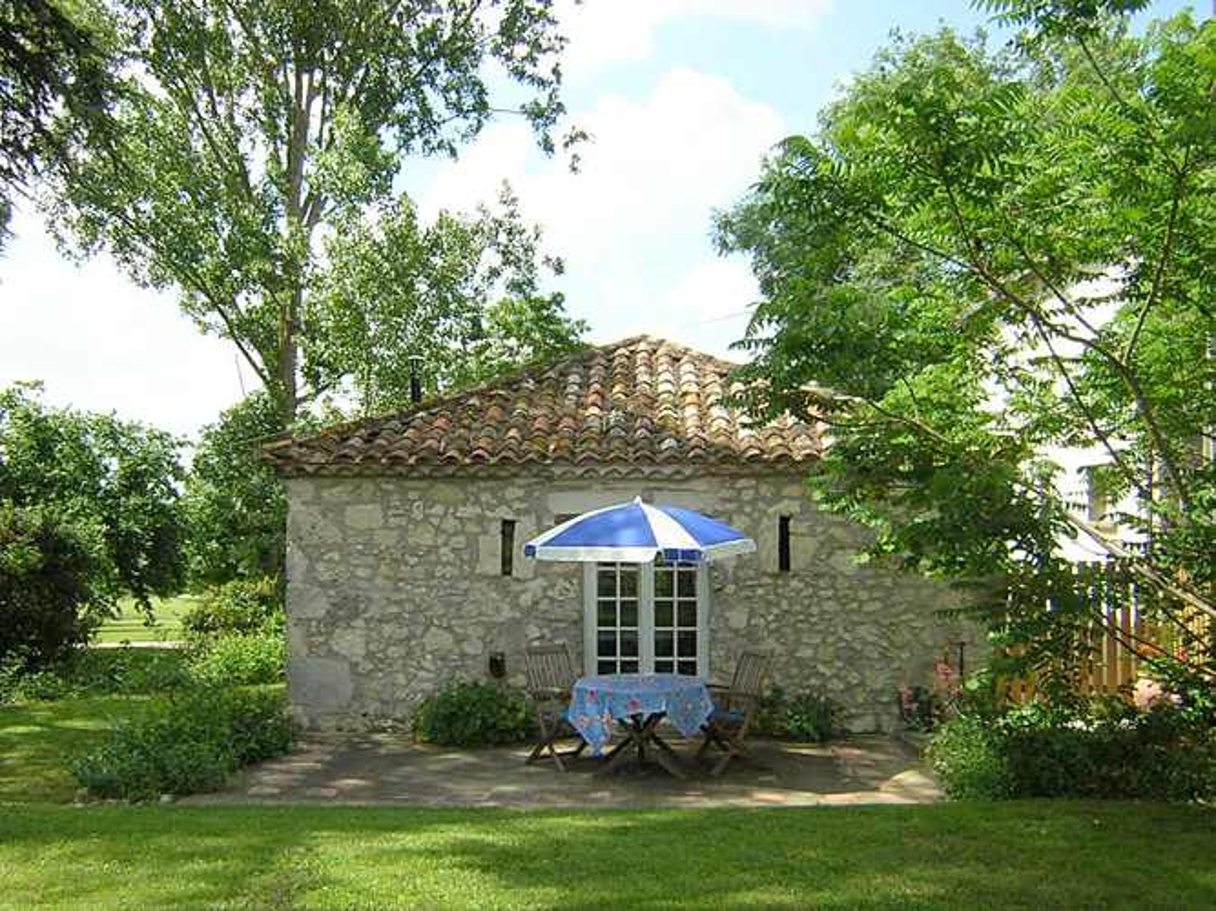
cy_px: 456
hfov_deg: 51.4
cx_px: 608
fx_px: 1264
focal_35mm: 36
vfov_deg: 39.6
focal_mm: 4.7
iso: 100
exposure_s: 1/165
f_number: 5.2
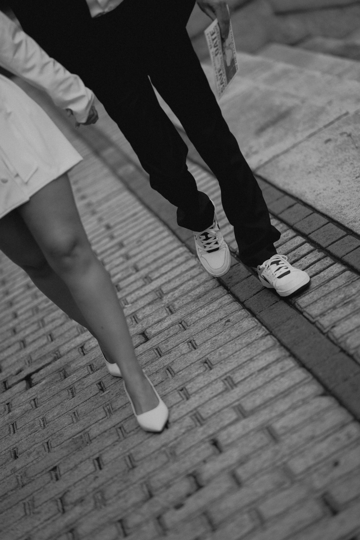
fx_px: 1275
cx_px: 180
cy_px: 270
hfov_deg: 16.1
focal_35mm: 85
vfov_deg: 23.9
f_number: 1.4
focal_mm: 85
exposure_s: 1/400
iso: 160
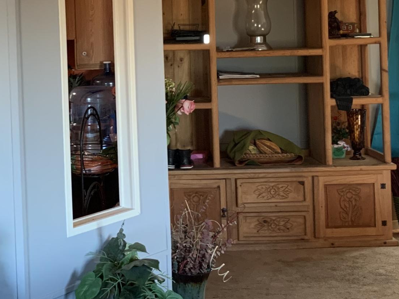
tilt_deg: -1.0
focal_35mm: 71
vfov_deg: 20.4
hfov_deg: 27.2
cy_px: 42
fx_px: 818
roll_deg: +0.1
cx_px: 119
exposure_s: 1/60
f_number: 1.8
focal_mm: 4.25
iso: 160
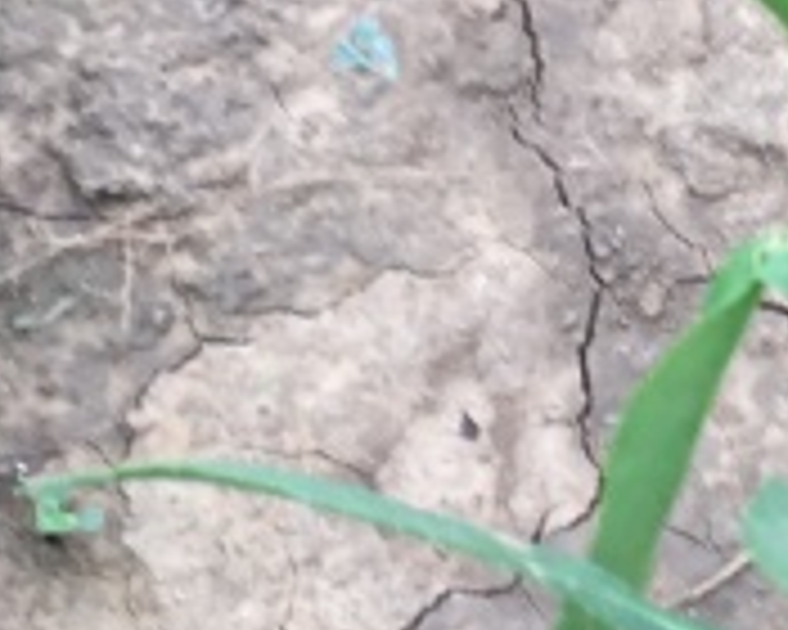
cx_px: 617
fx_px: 4035
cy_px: -83
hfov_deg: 11.1
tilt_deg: -63.9
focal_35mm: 173
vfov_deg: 8.8
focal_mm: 4.15
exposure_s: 1/100
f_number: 2.2
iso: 32
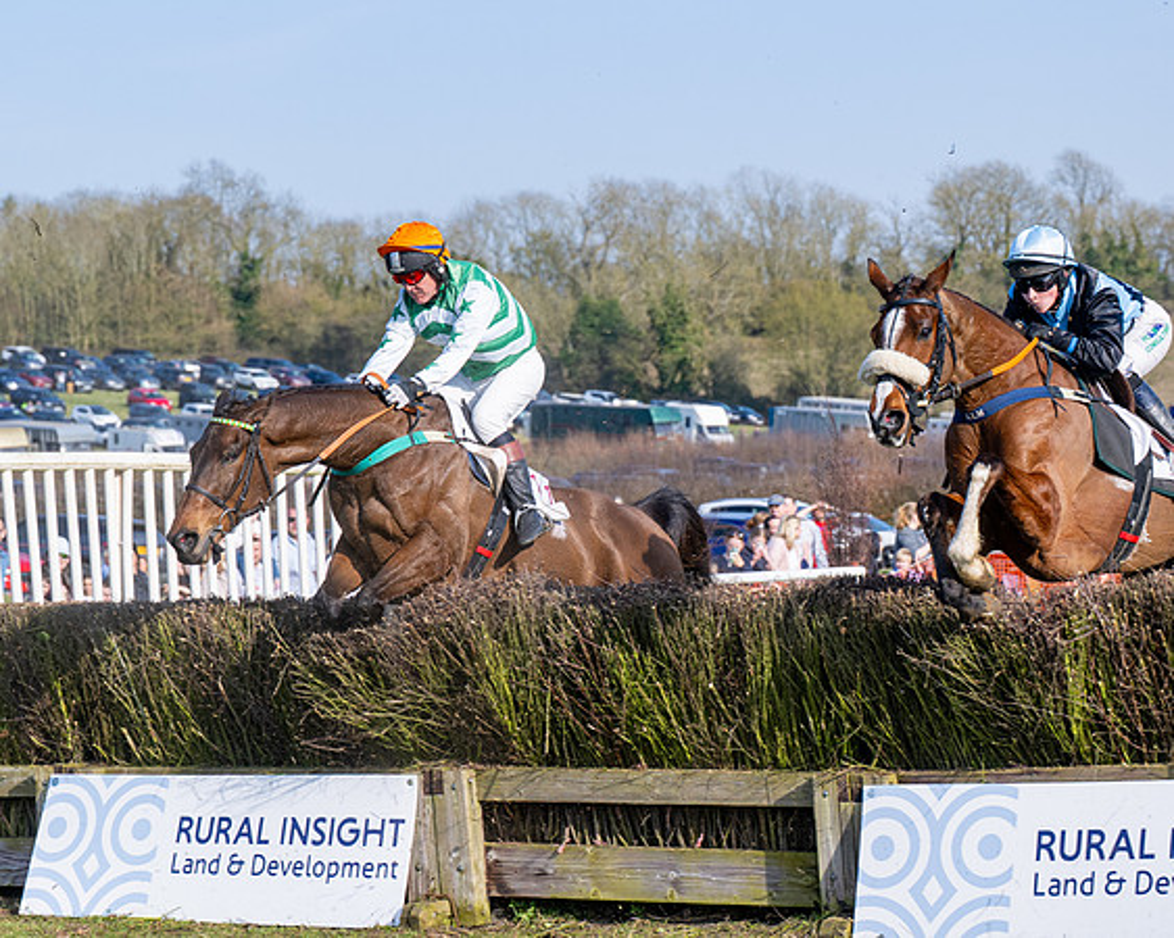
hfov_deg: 16.1
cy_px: 470
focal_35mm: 119
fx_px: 4137
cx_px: 467
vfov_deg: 12.9
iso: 200
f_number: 4
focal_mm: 70
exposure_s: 1/2000
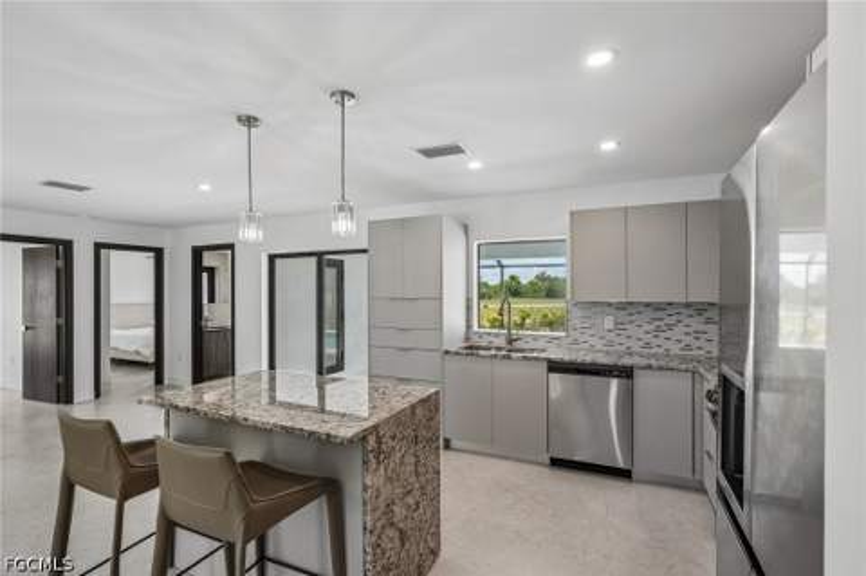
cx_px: 433
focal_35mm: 17
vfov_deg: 70.3
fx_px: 409
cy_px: 288
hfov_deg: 93.3
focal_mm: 17
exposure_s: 1/80
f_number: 8
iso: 400
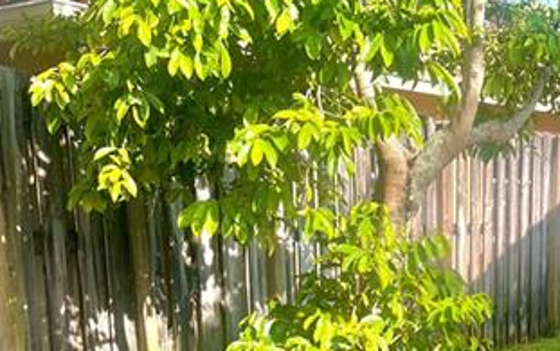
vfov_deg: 18.5
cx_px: 492
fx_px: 1039
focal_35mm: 68
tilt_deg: -9.6
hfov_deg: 29.1
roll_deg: +0.2
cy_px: 380
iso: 50
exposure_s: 1/852
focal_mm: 5.1
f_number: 1.6
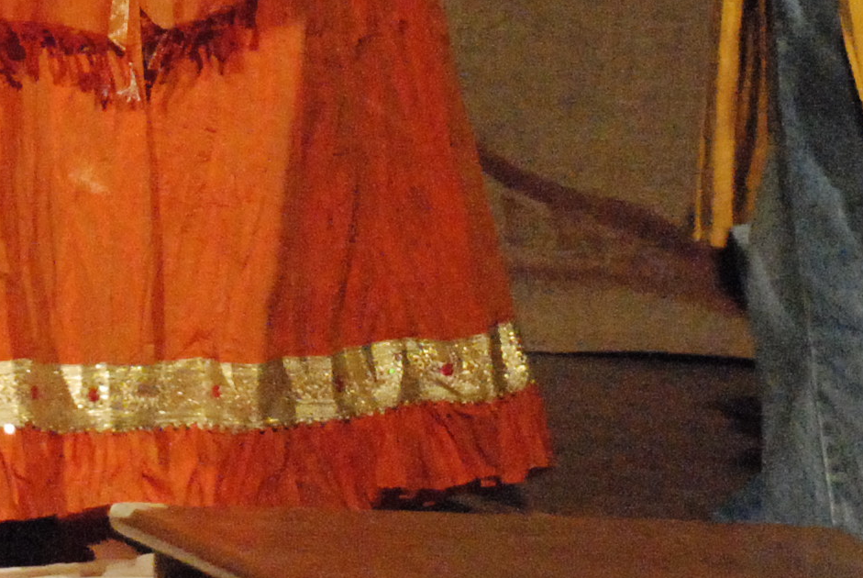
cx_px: -181
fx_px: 7705
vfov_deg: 4.3
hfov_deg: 6.4
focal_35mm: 321
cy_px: -475
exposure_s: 1/50
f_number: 5
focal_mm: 52
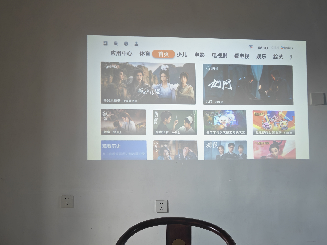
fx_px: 302
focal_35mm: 32
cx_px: 164
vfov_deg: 44.2
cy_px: 122
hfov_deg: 56.8
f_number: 1.9
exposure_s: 1/33
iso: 200
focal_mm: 5.52
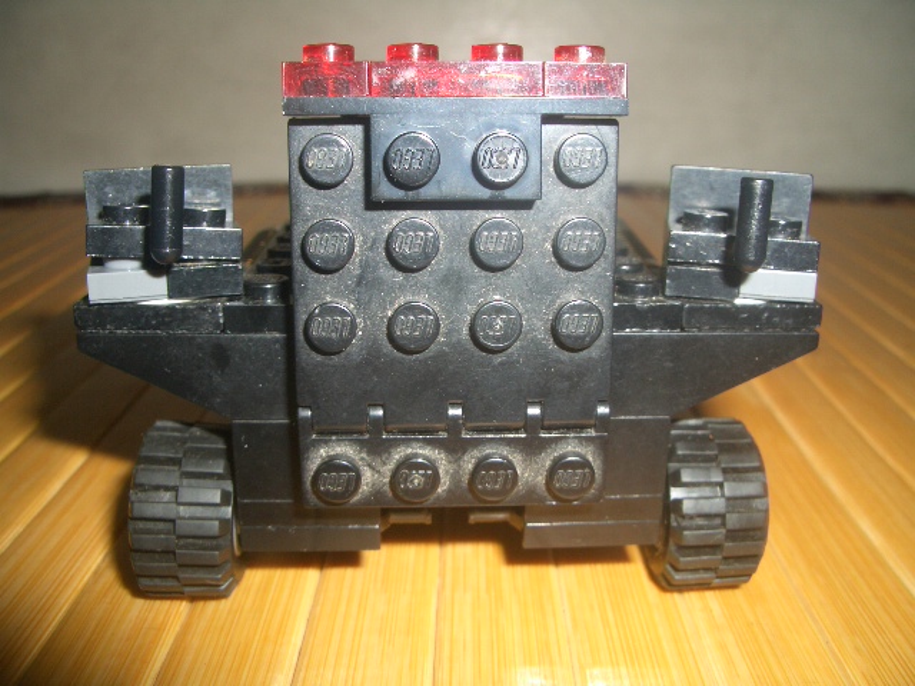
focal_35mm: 35
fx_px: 925
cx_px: 458
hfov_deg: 52.6
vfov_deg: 40.7
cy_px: 343
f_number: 4.3
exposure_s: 1/60
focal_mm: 5.8
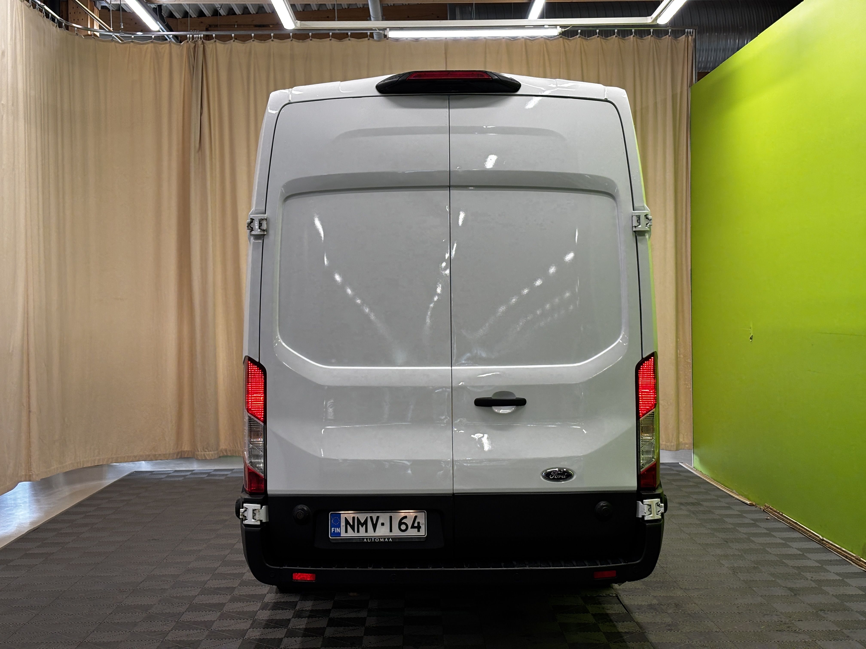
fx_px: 1301
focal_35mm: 52
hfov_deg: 36.8
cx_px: 433
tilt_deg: -1.1
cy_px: 324
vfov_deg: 28.0
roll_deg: +0.3
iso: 50
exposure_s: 1/100
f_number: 1.6
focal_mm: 5.96
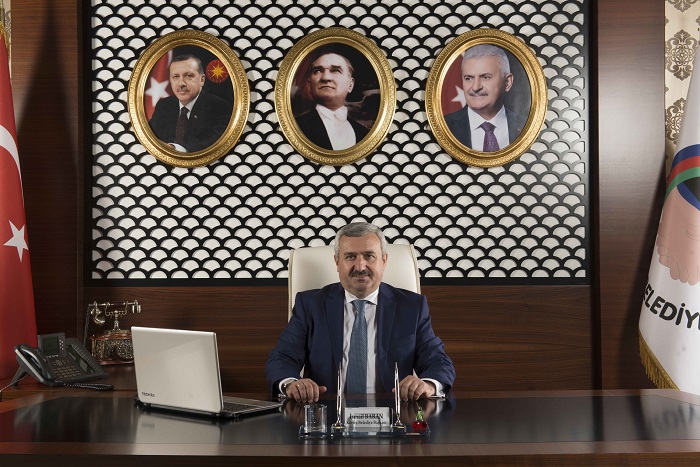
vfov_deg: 27.0
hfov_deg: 39.6
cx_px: 350
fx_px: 972
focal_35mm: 50
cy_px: 234
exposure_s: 1/125
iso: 100
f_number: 8
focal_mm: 50
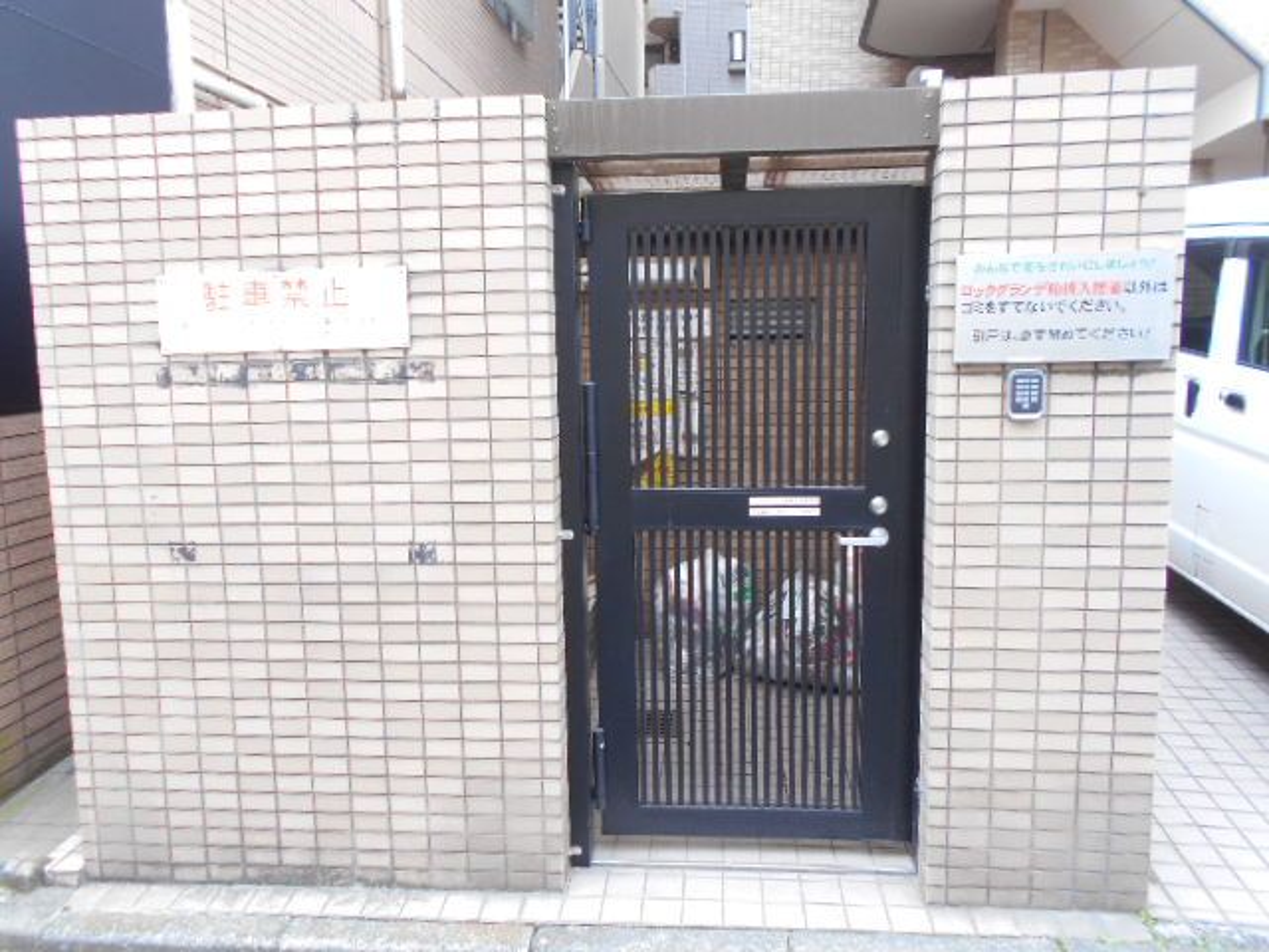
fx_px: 953
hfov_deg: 67.3
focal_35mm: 26
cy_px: 476
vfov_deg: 53.1
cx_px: 634
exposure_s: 1/30
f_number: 3.2
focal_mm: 4.6
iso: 100
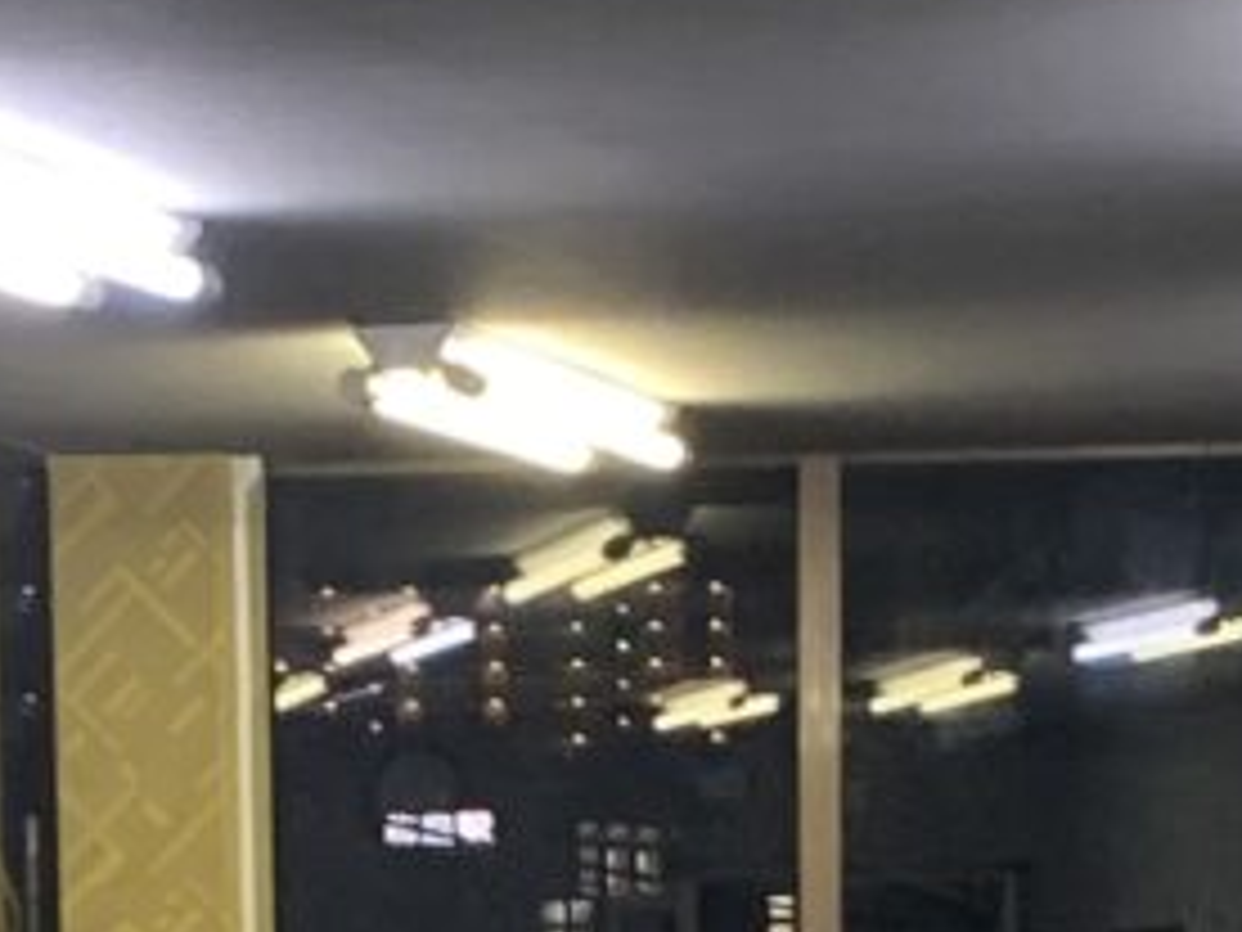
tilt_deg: -8.1
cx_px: 490
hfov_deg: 10.2
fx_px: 6925
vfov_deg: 7.3
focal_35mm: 193
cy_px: 2022
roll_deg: +1.0
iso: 160
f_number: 1.8
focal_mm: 4.25
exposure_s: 1/60
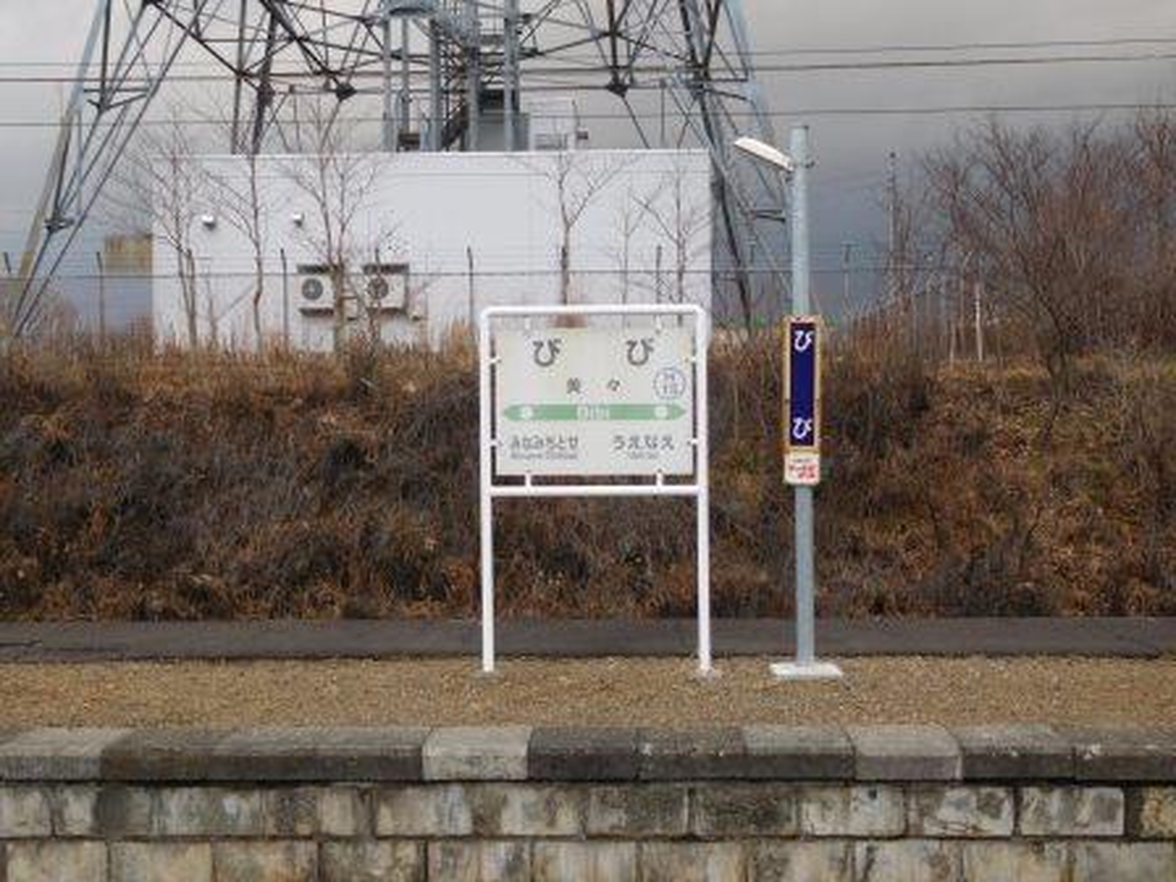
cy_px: 441
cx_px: 588
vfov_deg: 32.2
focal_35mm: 45
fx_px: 1529
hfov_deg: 42.1
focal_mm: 8
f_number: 4
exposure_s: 1/160
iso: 125
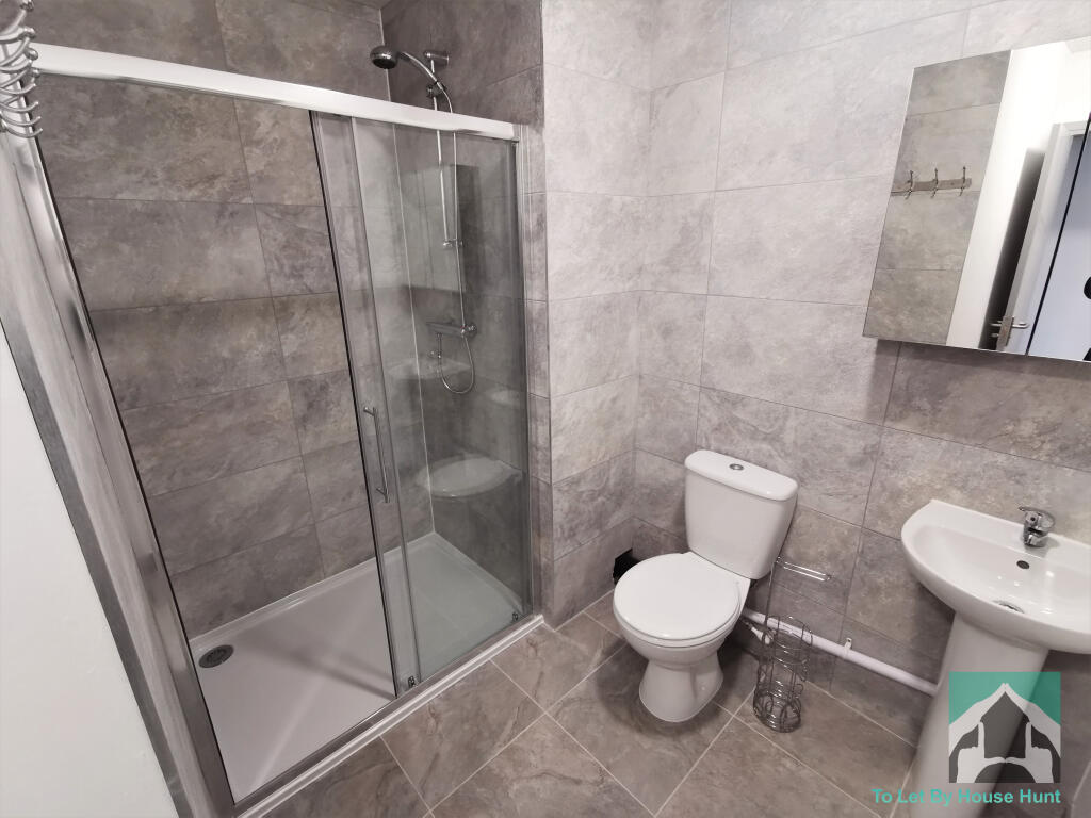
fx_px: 504
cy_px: 409
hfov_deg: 94.5
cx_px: 546
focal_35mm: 16
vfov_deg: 78.1
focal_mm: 2.35
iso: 250
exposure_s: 1/33.3
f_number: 2.2
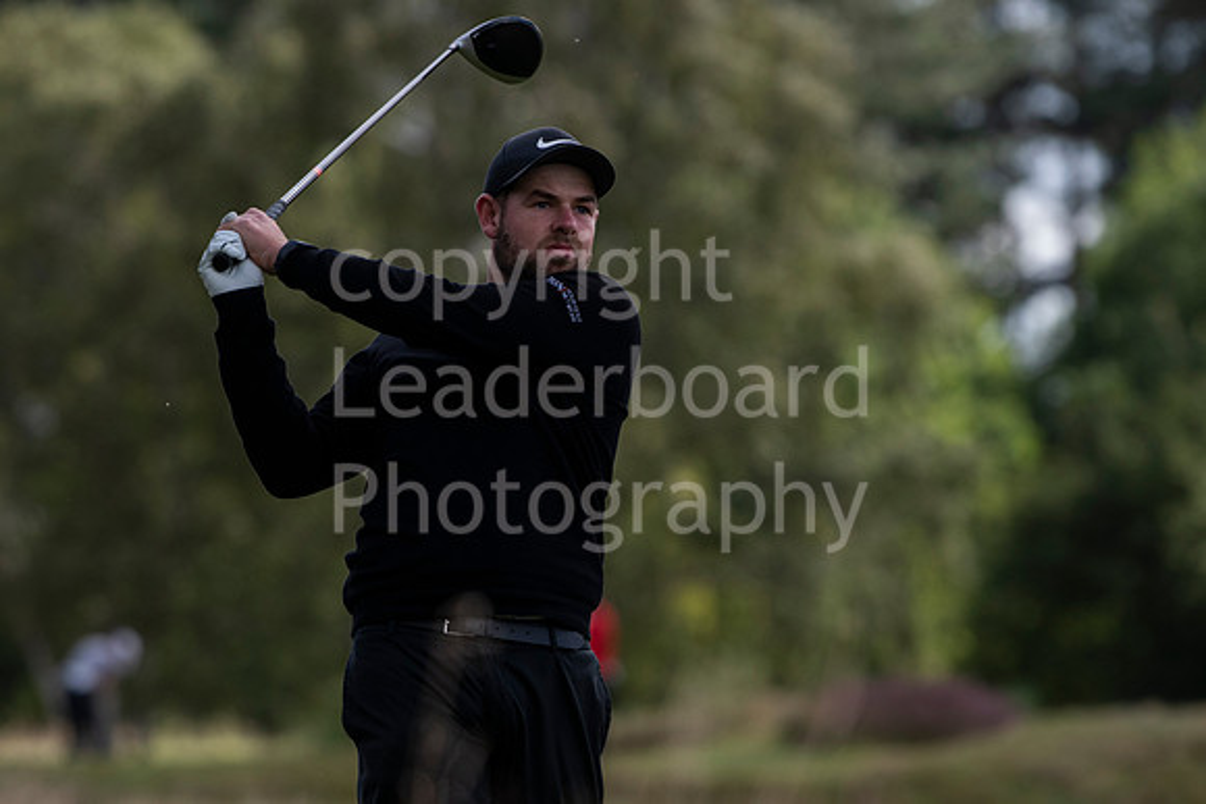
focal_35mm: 480
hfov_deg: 4.3
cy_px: 402
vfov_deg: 2.9
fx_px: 16083
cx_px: 603
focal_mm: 320
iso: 800
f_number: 5.6
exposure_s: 1/1600
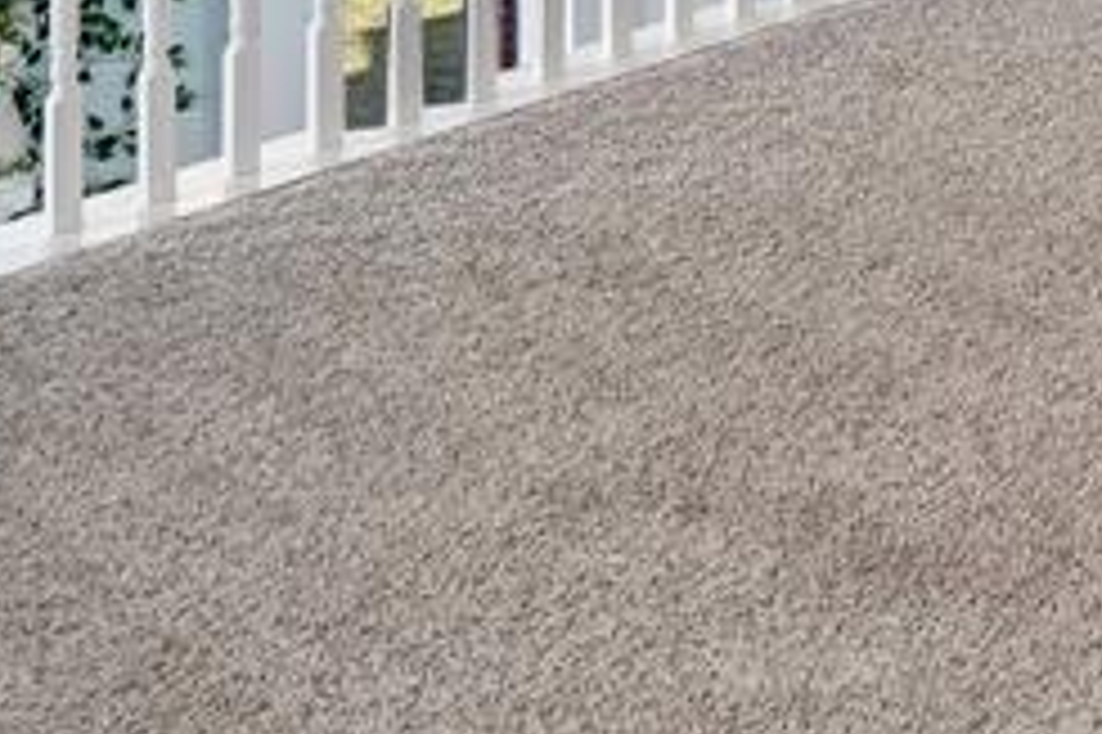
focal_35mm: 71
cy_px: -788
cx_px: 1952
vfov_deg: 15.1
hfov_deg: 20.6
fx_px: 2172
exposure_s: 1/40
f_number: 8
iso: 400
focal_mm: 17
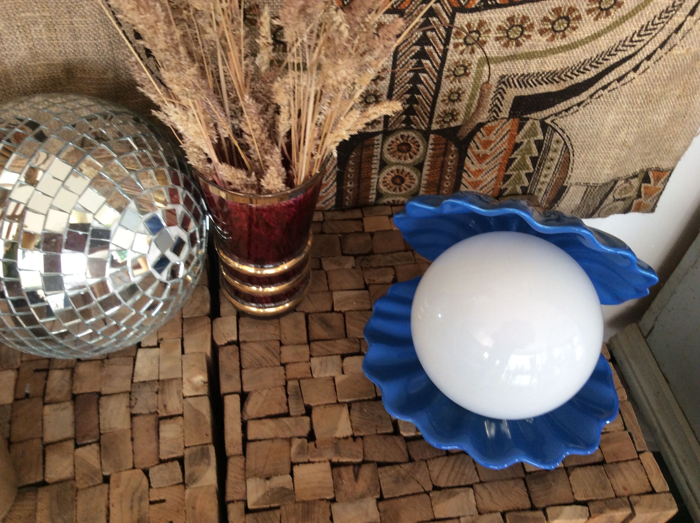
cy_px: 262
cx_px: 350
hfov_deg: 56.9
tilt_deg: -50.0
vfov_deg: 44.1
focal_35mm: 32
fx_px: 646
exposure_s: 1/25
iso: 64
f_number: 2.4
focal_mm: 3.3
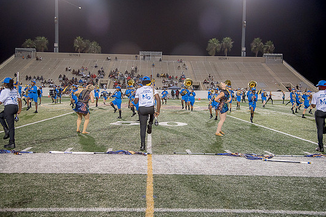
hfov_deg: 47.4
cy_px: 108
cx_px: 159
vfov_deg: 32.6
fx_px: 371
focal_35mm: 41
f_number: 4
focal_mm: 38
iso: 2000
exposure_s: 1/200
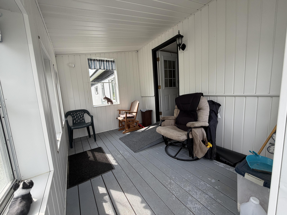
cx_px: 144
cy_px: 108
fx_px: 116
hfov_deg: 102.1
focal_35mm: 14
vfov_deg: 85.7
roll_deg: +2.6
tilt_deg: -8.0
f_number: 2.2
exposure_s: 1/254
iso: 40
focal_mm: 2.22
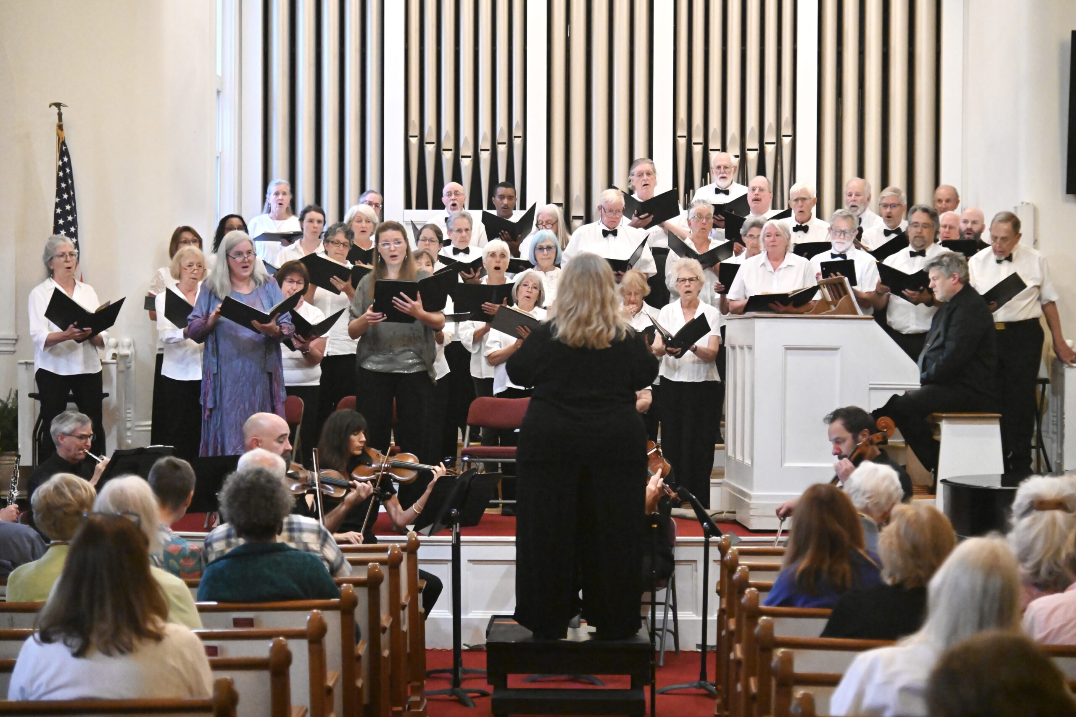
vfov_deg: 18.2
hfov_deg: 27.0
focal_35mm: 75
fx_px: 2242
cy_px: 358
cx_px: 538
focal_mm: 75
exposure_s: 1/250
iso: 11400
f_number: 4
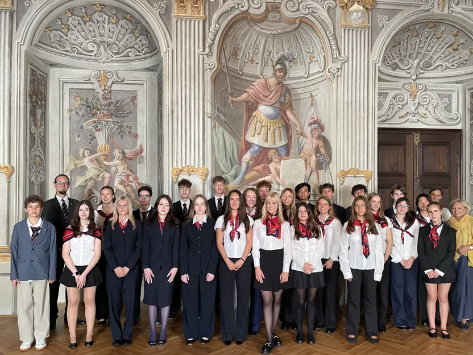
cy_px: 199
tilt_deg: +0.2
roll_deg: -0.6
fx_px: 410
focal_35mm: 30
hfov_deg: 60.0
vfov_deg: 46.7
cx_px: 242
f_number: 1.6
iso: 200
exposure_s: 1/60
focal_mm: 4.2
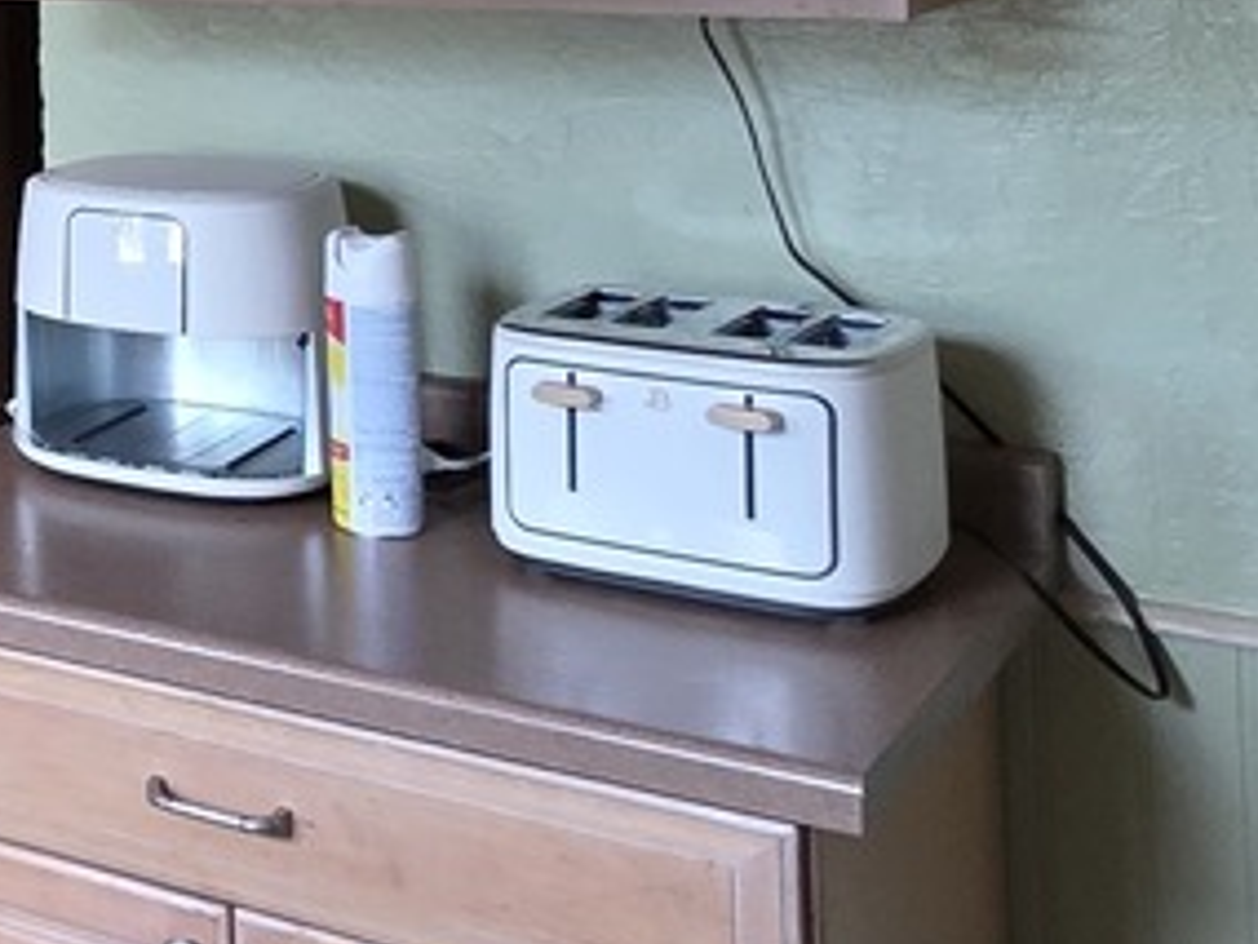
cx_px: -921
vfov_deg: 20.9
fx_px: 2399
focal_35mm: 66
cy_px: -151
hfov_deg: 21.2
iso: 250
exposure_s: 1/120
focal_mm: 2.2
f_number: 1.9
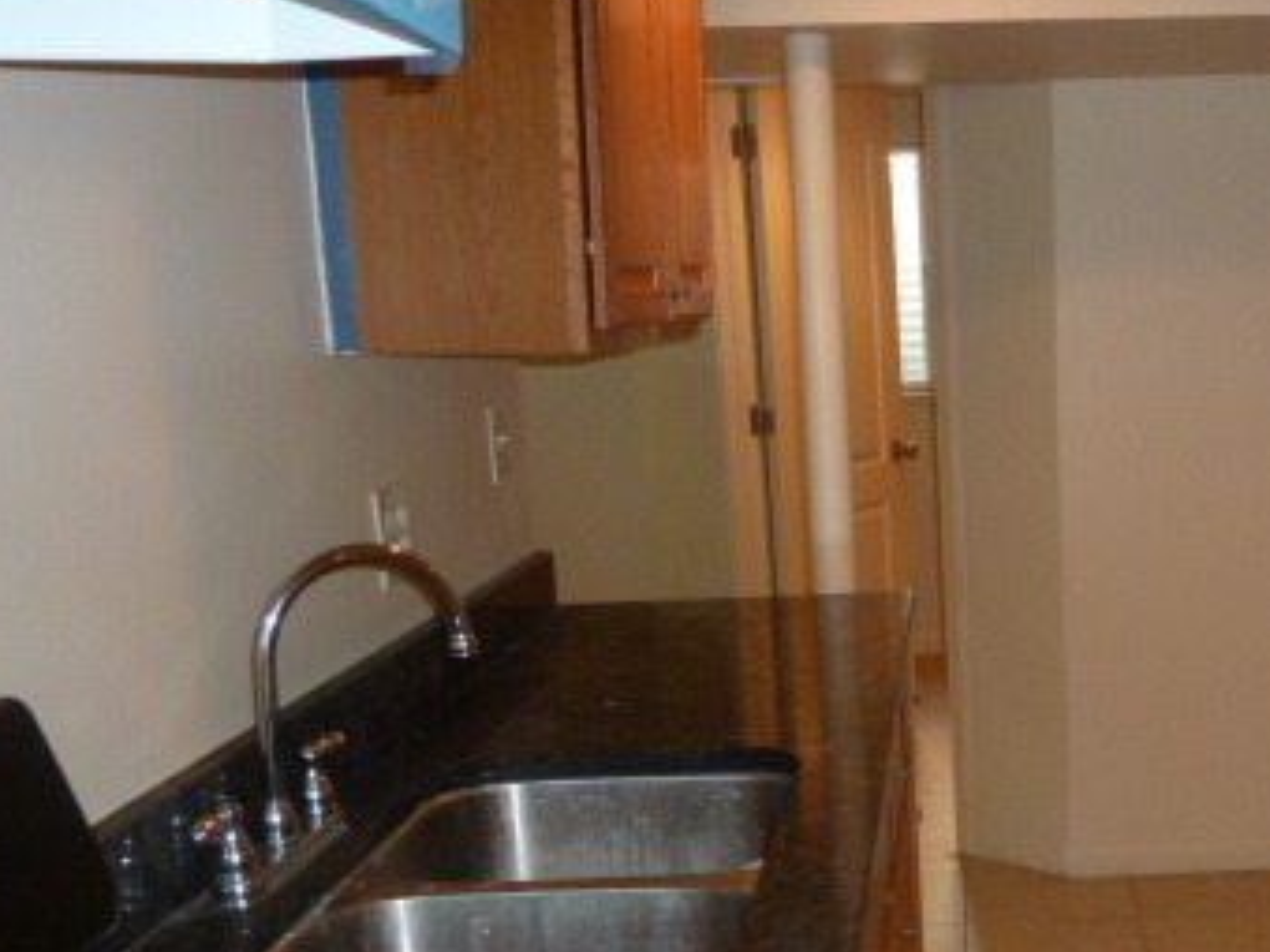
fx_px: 1724
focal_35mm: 47
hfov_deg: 38.8
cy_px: 721
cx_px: 1027
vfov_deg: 30.3
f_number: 3.3
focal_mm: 4.1
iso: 320
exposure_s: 1/30
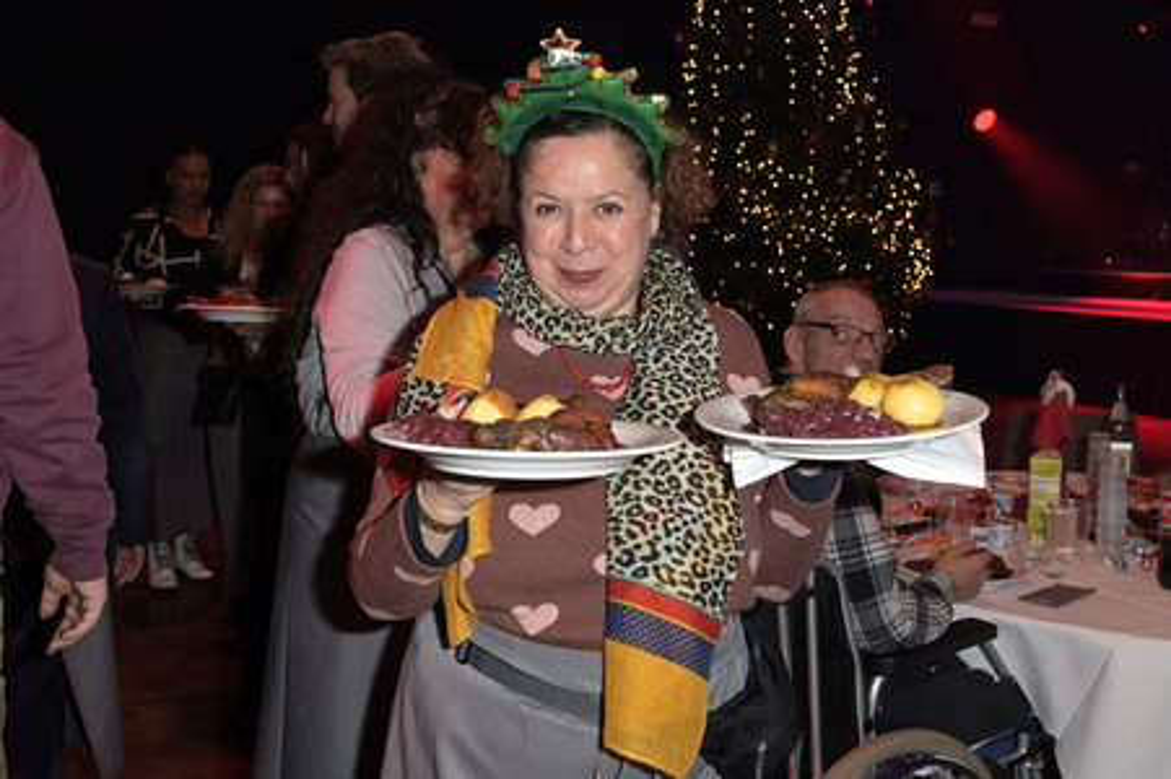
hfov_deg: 55.8
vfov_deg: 38.8
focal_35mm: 34
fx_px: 1105
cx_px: 586
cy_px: 390
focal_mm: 34
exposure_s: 1/160
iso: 2500
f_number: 5.6
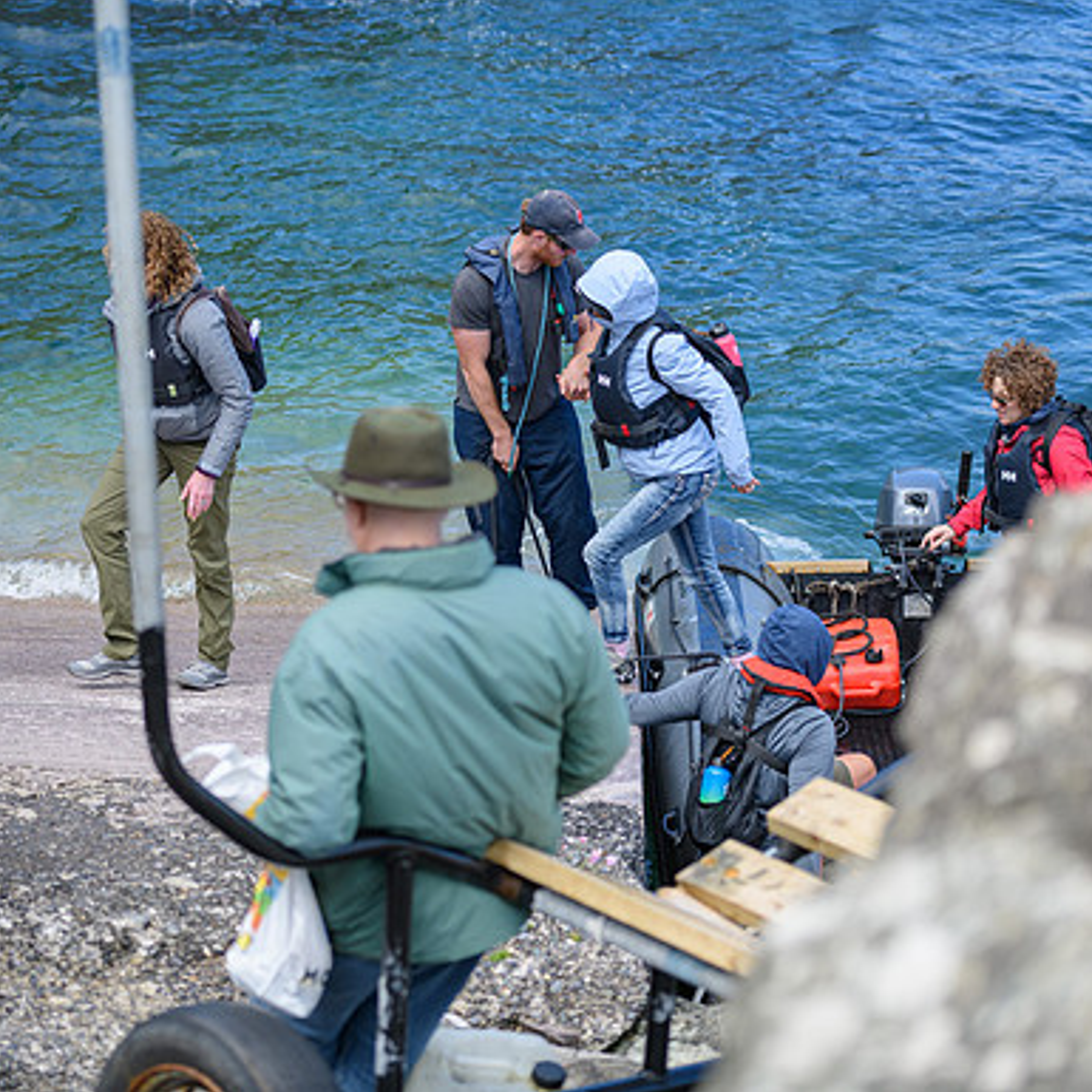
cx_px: 431
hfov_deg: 17.4
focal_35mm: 100
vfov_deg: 17.4
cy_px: 546
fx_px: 3569
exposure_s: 1/2000
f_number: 2.8
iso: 180
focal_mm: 78
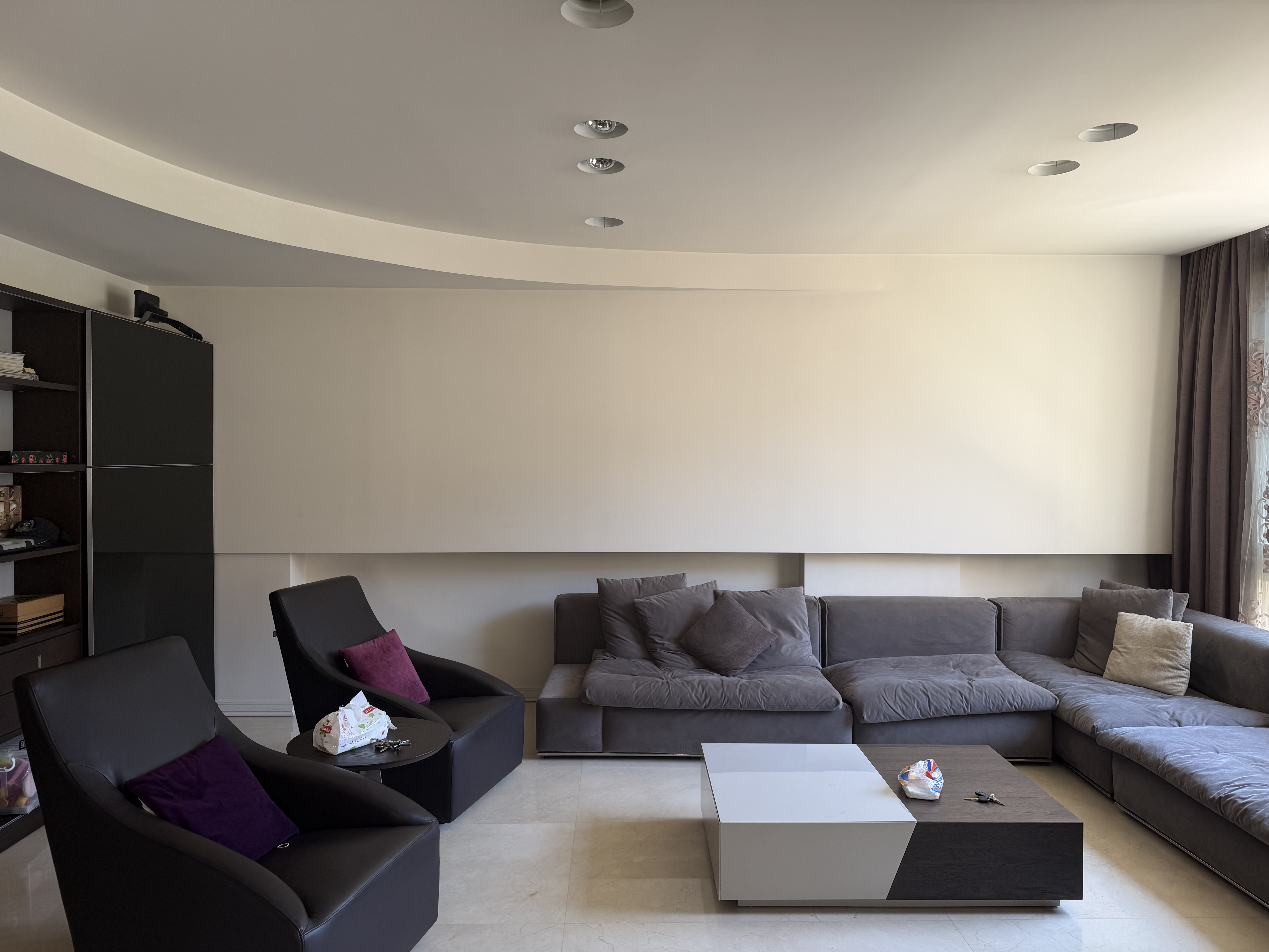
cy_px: 476
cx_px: 634
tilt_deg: -0.9
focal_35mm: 24
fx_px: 880
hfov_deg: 71.6
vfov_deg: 56.8
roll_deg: -0.2
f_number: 1.78
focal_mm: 6.76
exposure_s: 1/121
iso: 64
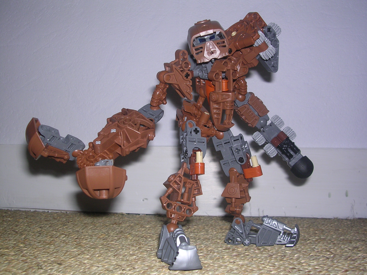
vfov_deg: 37.7
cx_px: 184
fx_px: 403
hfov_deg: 49.0
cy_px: 138
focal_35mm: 38
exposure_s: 1/60.1
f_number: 2.8
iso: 100
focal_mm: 5.8
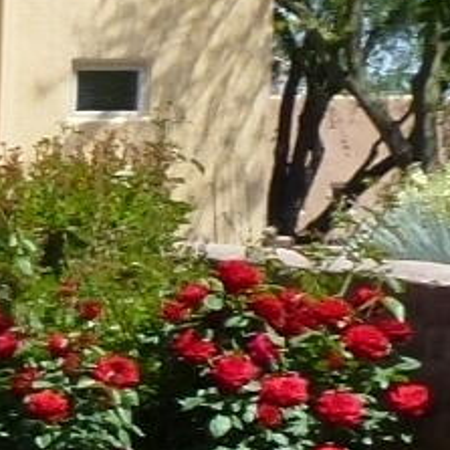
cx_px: -1568
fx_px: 3574
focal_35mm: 243
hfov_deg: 5.8
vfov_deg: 7.1
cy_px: 648
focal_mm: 5.4
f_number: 3.5
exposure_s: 1/800
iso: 100
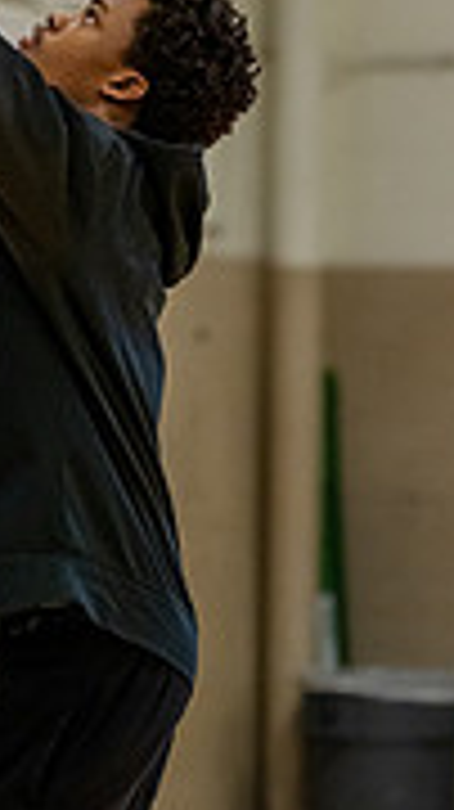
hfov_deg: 4.3
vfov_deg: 7.6
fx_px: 6068
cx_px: 40
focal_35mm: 283
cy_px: 140
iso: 5000
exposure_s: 1/1000
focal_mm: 108
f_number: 2.8
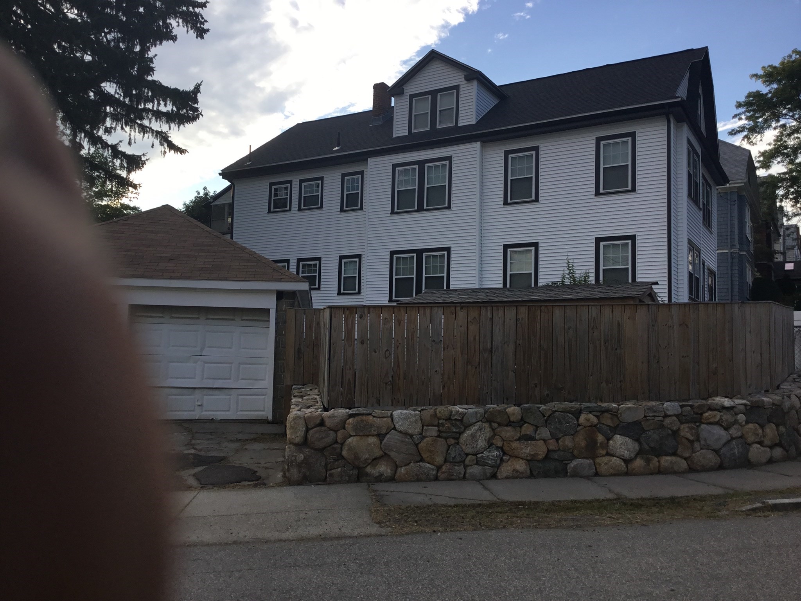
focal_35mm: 31
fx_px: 717
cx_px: 400
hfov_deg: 58.4
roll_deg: +0.2
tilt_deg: +4.3
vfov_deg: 45.4
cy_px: 300
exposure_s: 1/379
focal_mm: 3.3
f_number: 2.4
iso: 25
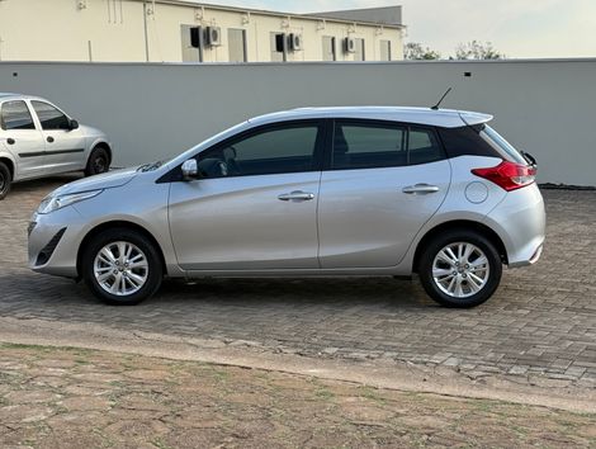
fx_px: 828
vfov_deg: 30.3
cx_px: 298
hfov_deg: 39.6
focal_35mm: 48
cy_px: 224
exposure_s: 1/1513
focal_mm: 6.76
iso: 80
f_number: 1.78
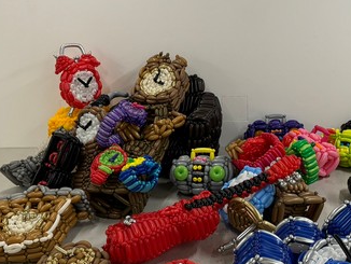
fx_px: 518
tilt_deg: -19.2
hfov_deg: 37.5
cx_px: 176
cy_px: 137
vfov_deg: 28.6
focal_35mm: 51
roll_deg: +3.5
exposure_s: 1/100
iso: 125
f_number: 1.6
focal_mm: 5.96
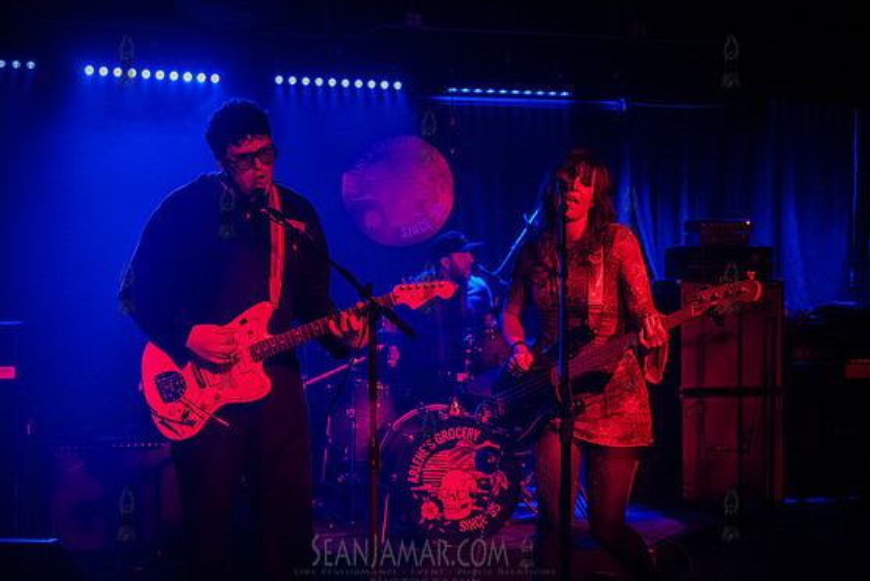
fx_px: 1161
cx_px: 428
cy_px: 287
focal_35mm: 48
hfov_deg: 41.1
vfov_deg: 28.1
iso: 16000
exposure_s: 1/400
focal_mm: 46
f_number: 3.2
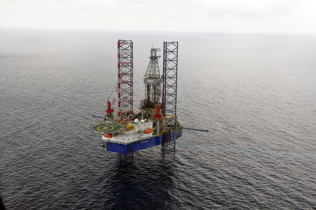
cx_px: 158
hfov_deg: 49.6
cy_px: 105
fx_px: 342
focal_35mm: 39
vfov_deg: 34.1
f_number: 8
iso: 200
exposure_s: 1/250
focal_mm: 26
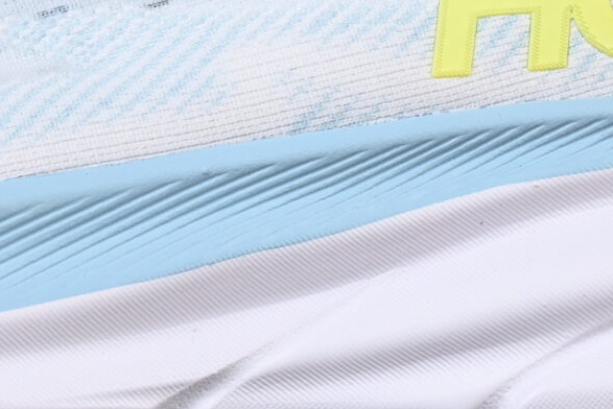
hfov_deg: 6.3
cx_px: 141
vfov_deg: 4.2
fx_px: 5571
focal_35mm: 327
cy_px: -93
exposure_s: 1/80
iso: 160
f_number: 8
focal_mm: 50
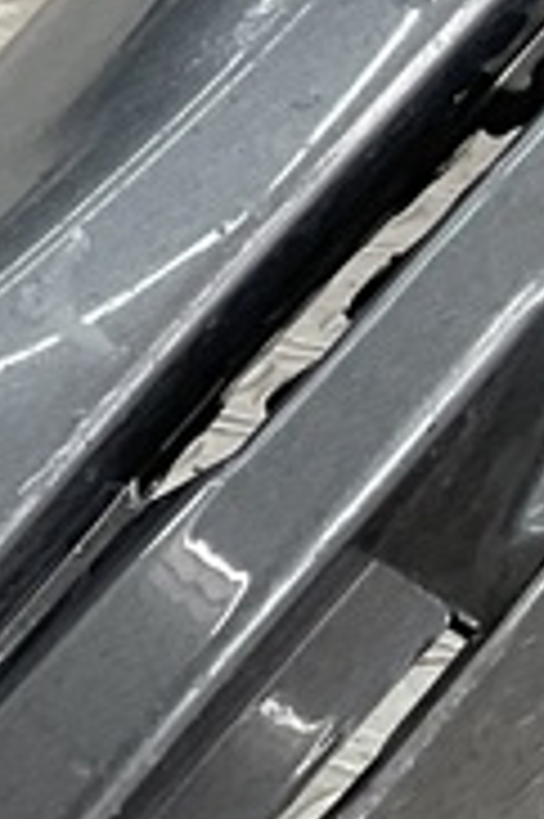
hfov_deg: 7.0
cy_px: 990
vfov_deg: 12.0
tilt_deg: -30.1
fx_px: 3792
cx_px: -1299
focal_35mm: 167
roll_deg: -0.7
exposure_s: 1/120
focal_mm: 3
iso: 40
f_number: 1.8
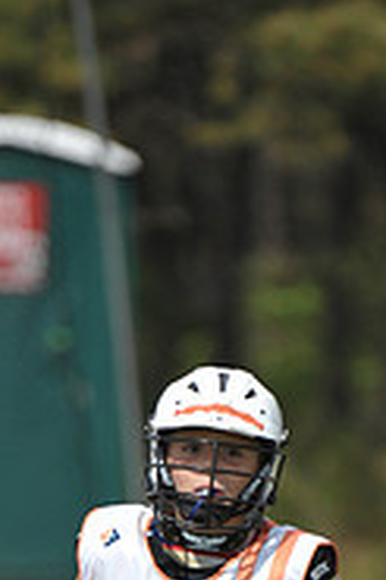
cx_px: 201
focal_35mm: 1064
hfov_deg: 1.3
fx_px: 17143
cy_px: 850
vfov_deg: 1.9
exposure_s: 1/5000
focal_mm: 340
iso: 640
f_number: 4
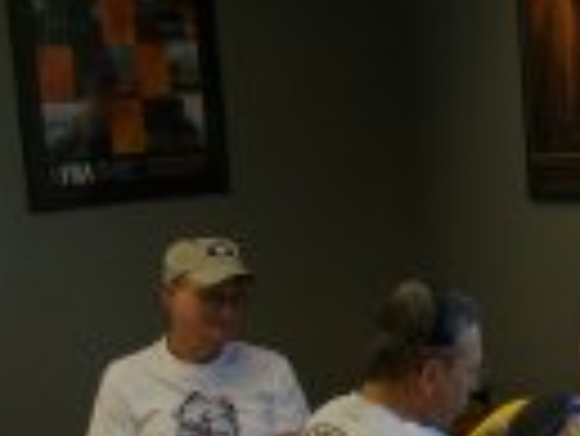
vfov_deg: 12.5
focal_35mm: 115
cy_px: 575
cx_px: 760
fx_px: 1929
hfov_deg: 16.2
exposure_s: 1/100
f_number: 2.8
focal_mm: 6.1
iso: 100
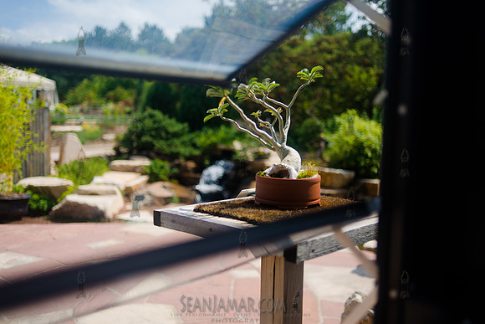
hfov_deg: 54.4
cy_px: 162
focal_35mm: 35
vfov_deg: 37.9
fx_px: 472
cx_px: 242
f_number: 2
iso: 100
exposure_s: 1/2000
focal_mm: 35
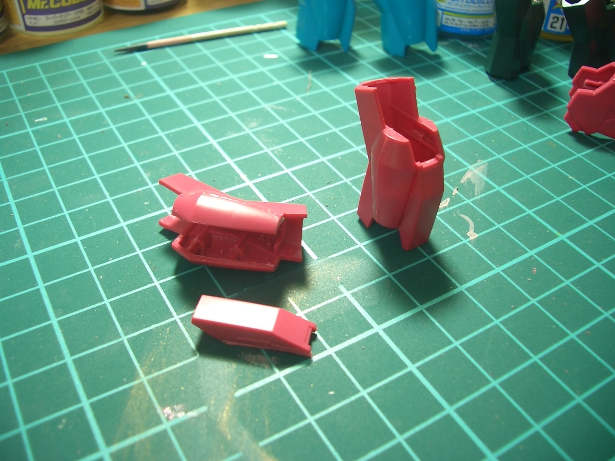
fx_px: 622
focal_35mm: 35
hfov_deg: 52.6
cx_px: 308
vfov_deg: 40.7
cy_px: 230
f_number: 2.6
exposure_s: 1/10
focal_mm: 5.8
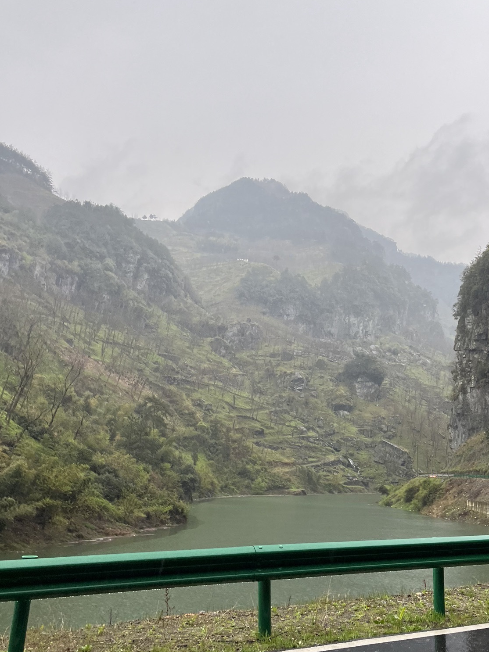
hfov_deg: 40.2
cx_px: 329
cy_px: 355
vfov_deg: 52.6
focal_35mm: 35
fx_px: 659
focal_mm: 5.1
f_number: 1.6
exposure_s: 1/122
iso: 50
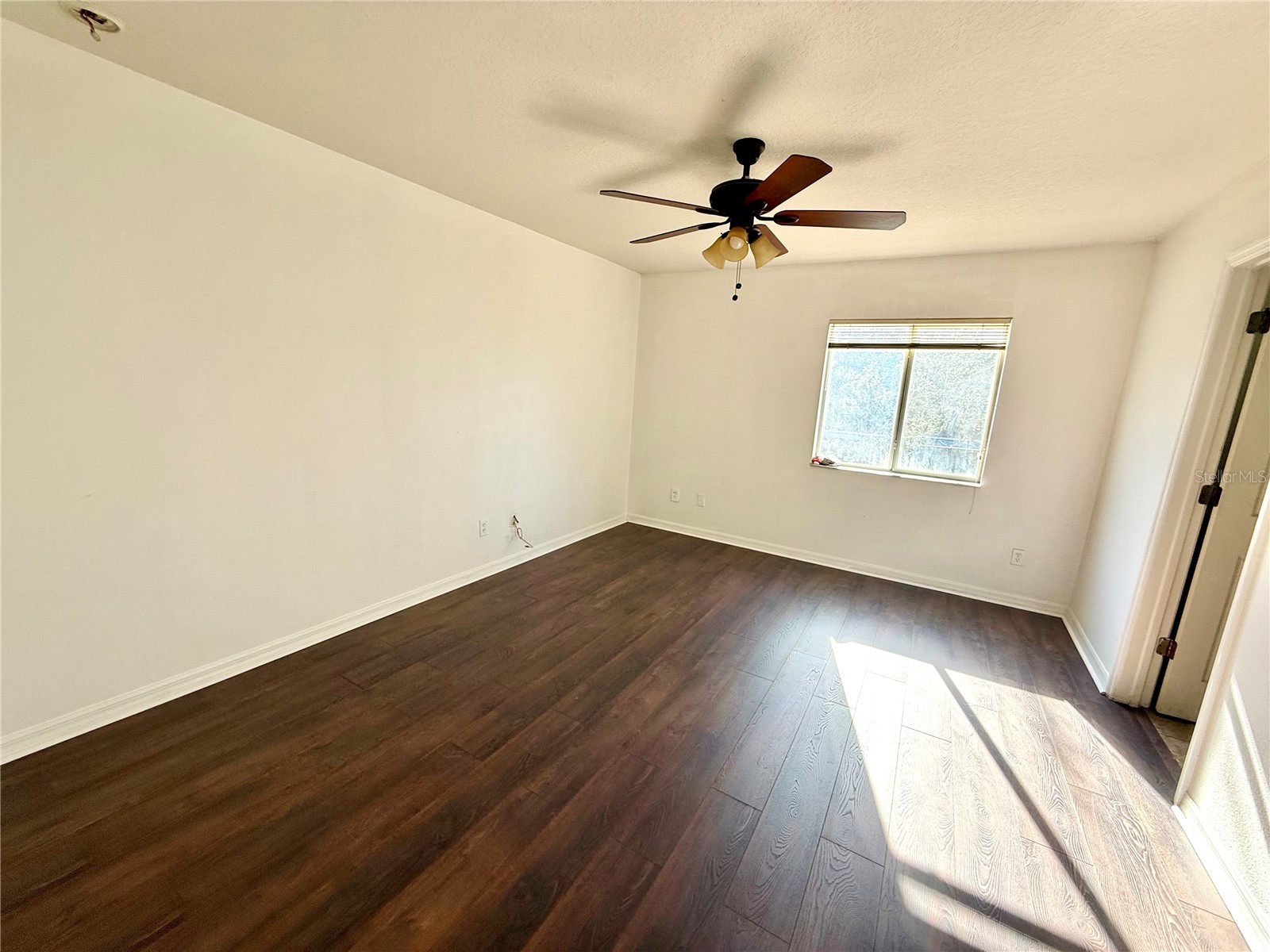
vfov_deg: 85.7
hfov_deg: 102.1
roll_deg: -2.6
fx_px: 514
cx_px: 635
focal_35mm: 14
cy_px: 476
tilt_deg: -9.7
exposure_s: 1/125
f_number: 2.2
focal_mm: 2.22
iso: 64
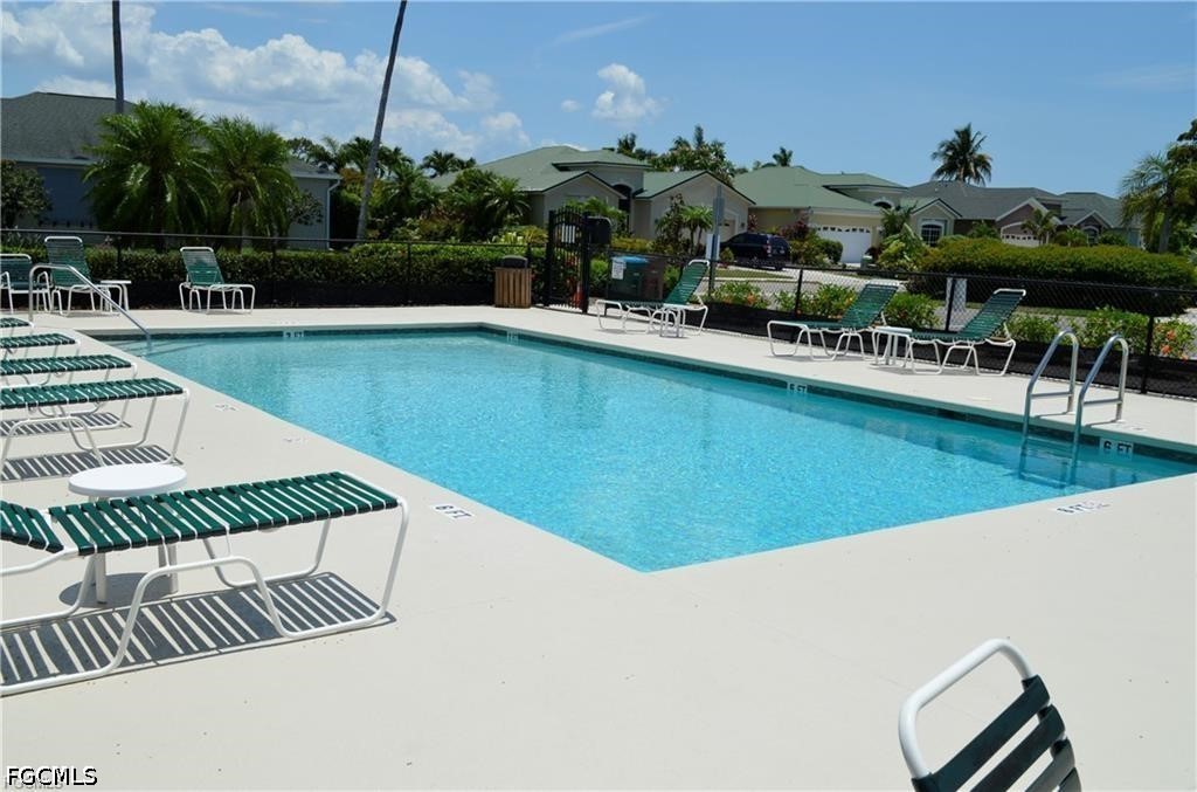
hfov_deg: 53.3
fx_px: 1194
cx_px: 598
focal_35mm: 36
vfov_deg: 36.7
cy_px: 396
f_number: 9
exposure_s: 1/320
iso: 100
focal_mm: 24
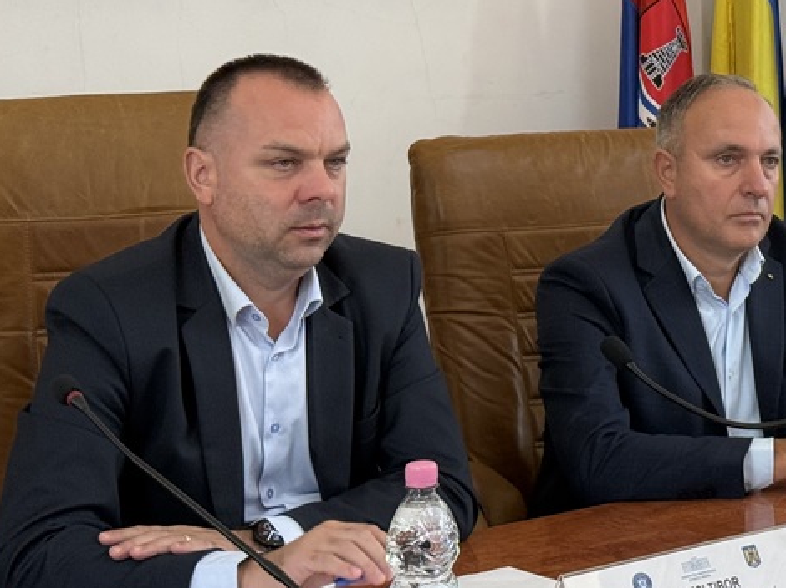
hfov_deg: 18.5
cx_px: 808
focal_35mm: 103
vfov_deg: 14.2
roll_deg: +1.6
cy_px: 67
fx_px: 2338
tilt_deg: -0.8
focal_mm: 6.76
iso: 200
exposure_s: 1/120
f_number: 1.78
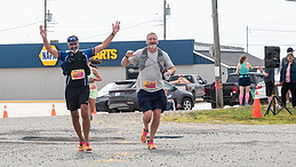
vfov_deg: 8.0
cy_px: 32
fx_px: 1186
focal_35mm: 151
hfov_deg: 14.2
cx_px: 101
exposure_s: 1/3200
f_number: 4
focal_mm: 52
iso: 800
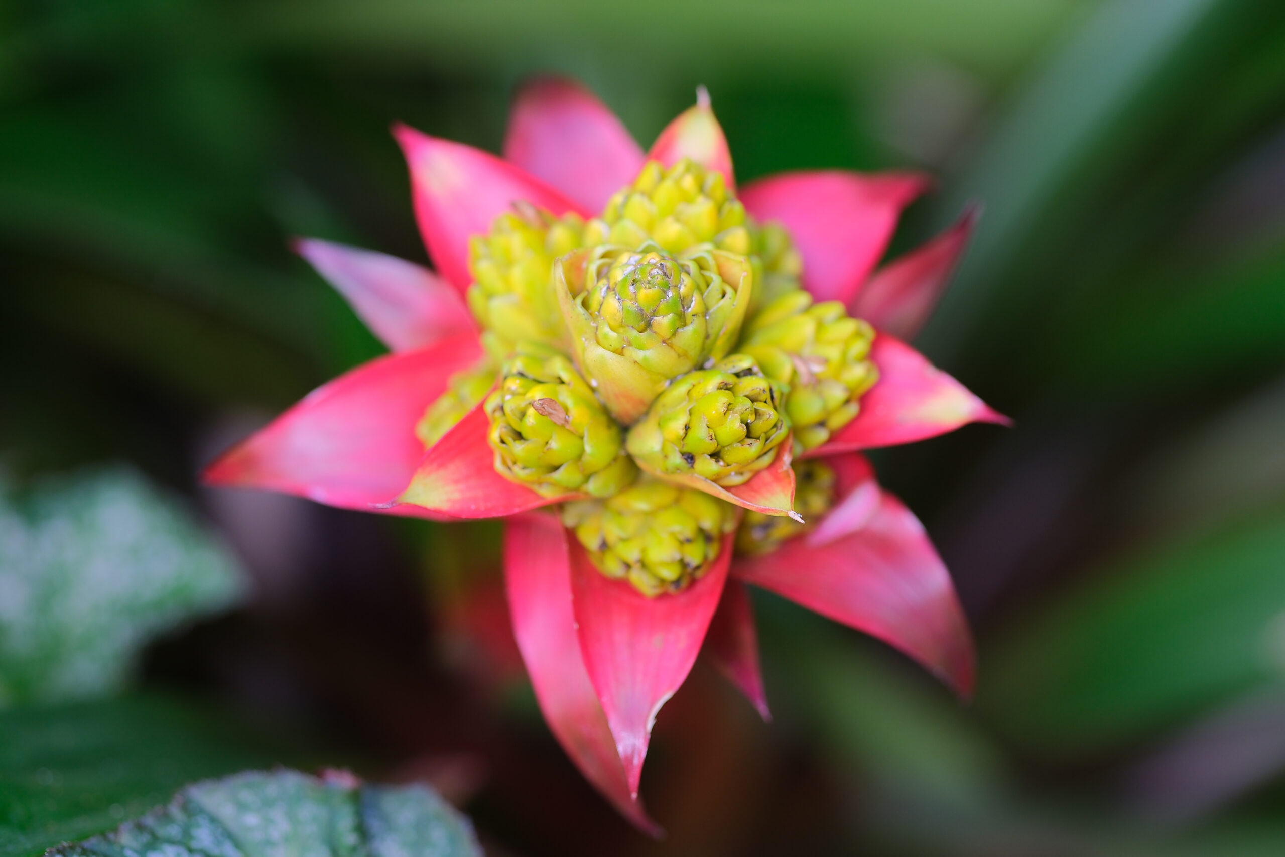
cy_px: 428
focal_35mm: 135
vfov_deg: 10.2
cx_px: 642
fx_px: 4819
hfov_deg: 15.2
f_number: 2
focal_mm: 90
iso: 320
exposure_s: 1/85
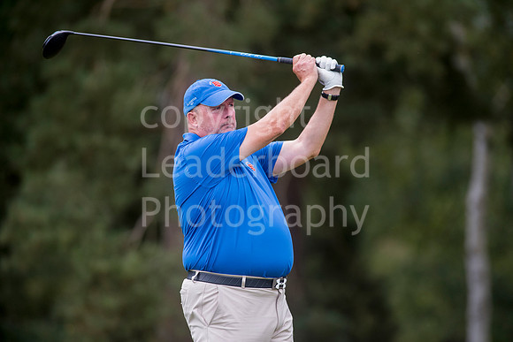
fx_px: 4276
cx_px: 256
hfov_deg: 6.9
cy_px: 171
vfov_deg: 4.6
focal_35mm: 300
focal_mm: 300
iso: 800
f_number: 4
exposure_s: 1/2500
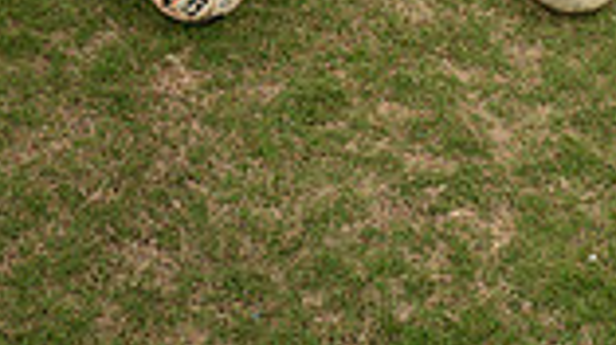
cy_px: -490
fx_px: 1322
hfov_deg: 26.1
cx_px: 224
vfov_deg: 11.9
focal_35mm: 81
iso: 250
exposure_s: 1/250
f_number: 6.3
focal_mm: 27
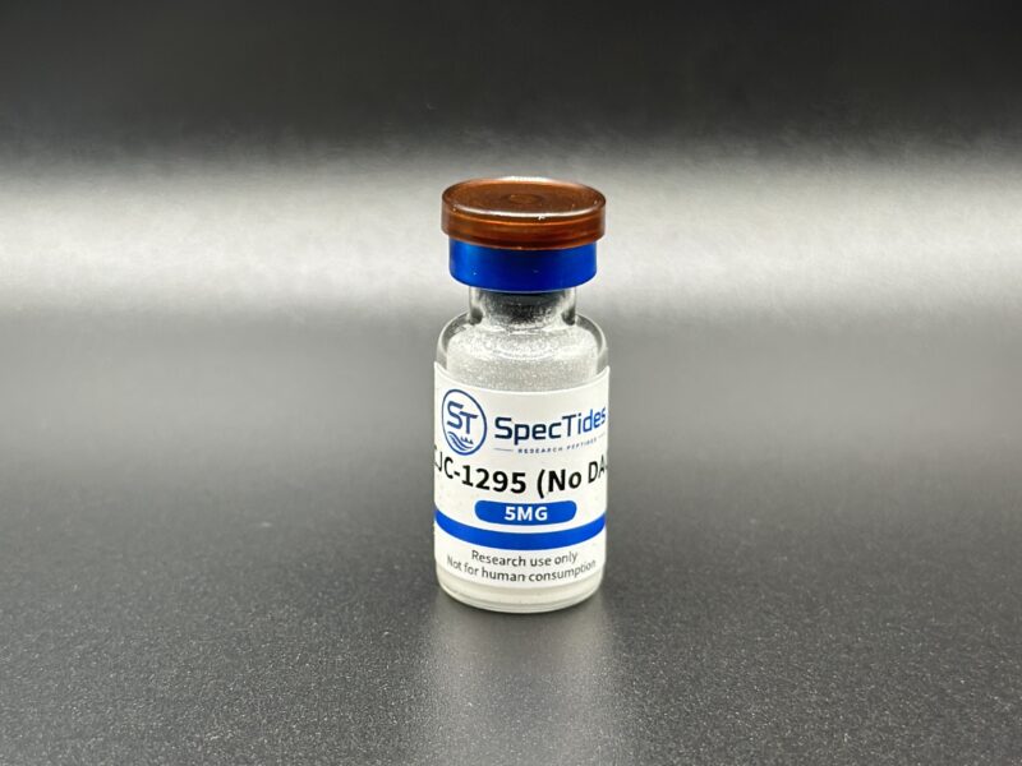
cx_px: 511
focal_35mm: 48
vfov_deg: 30.3
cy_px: 383
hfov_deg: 39.7
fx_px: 1417
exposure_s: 1/86
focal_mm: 6.86
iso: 125
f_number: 1.78
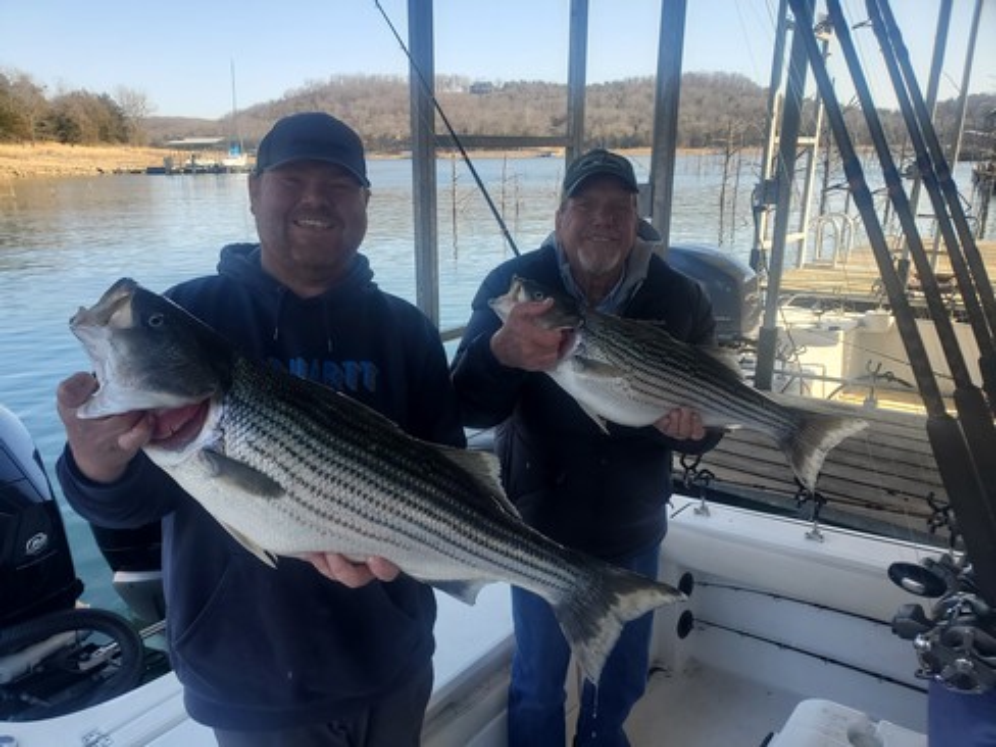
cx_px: 498
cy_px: 374
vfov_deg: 53.1
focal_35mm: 26
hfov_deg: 67.3
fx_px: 748
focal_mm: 4.3
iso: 50
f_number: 2.4
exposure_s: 1/425
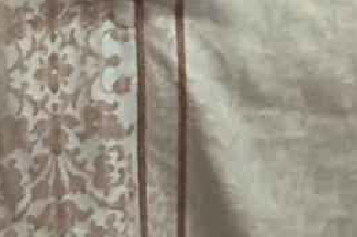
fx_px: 2250
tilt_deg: -10.6
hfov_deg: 8.9
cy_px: -586
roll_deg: +1.5
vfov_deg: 5.5
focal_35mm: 227
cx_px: 493
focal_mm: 3
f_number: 1.8
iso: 200
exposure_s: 1/40
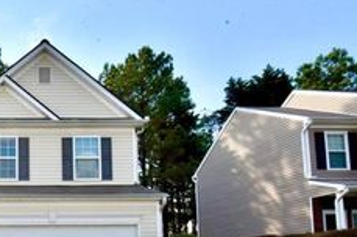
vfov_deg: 34.8
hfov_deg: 47.4
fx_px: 347
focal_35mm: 35
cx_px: 19
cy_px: 228
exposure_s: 1/200
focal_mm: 16
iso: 800
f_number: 22
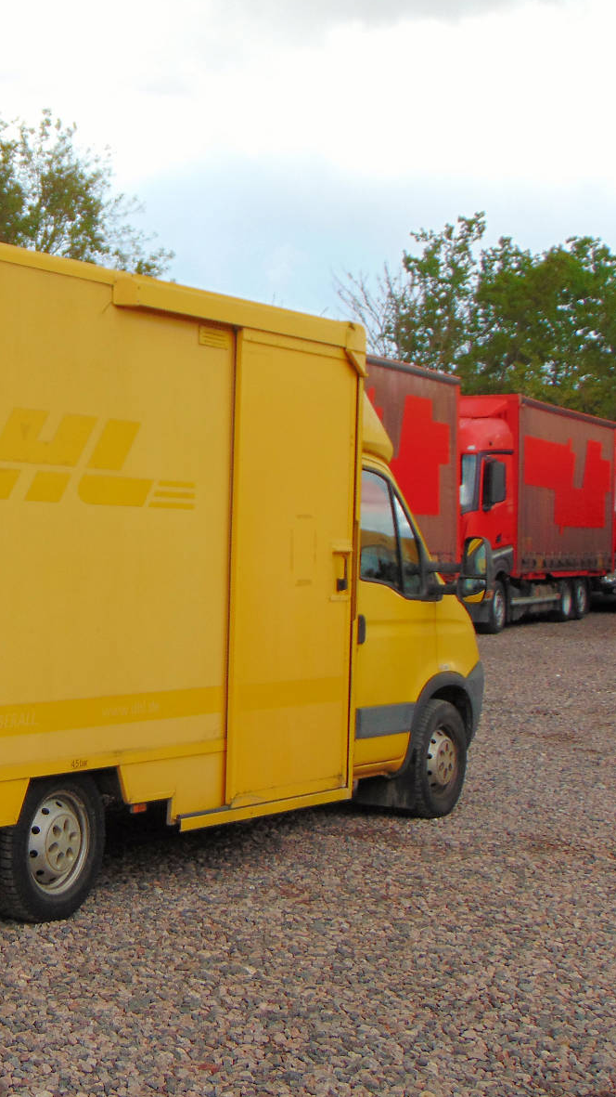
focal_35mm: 62
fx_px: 1801
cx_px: -69
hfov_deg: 18.6
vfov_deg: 33.8
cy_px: 544
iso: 80
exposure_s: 1/250
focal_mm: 7.6
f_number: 3.3
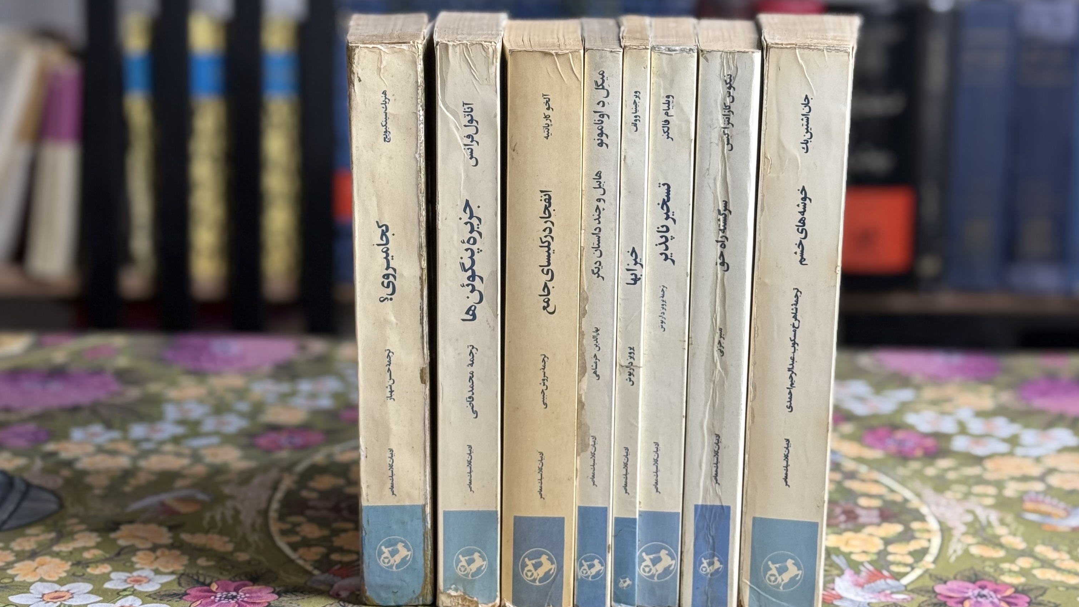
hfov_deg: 30.2
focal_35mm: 70
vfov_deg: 17.2
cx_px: 541
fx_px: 2003
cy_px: 189
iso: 80
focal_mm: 6.76
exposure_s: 1/100
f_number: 1.78
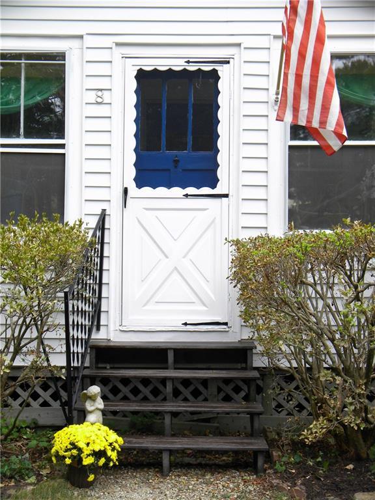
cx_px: 188
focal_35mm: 47
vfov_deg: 40.4
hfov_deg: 30.9
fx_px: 679
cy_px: 250
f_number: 3.9
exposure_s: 1/65.8
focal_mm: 8.6
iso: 80
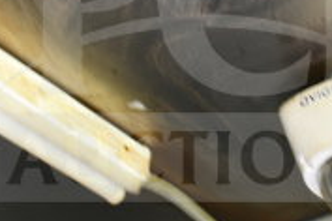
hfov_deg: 21.9
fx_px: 858
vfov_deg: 14.6
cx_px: 203
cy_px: 53
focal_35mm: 93
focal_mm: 18
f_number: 3.5
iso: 400
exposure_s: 1/30
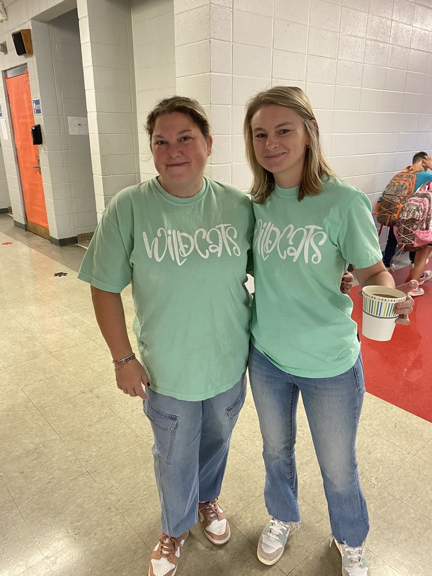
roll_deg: +1.1
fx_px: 433
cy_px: 288
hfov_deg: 53.1
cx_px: 216
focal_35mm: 26
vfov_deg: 67.3
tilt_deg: -19.1
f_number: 1.8
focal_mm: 4.25
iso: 250
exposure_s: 1/60
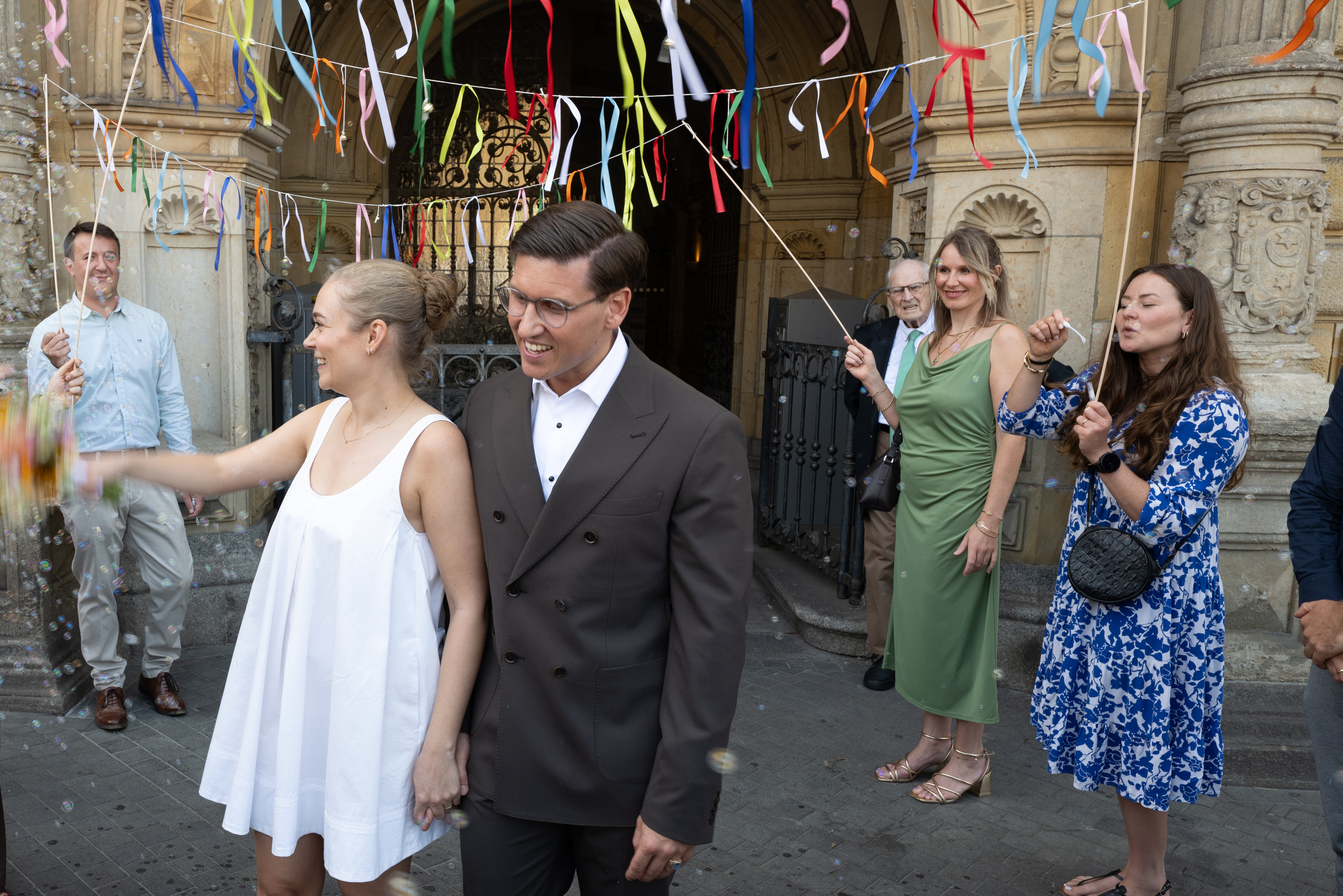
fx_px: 1156
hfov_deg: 58.9
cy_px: 464
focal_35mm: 31
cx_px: 444
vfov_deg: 42.3
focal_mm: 19
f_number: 7.1
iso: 125
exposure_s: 1/60
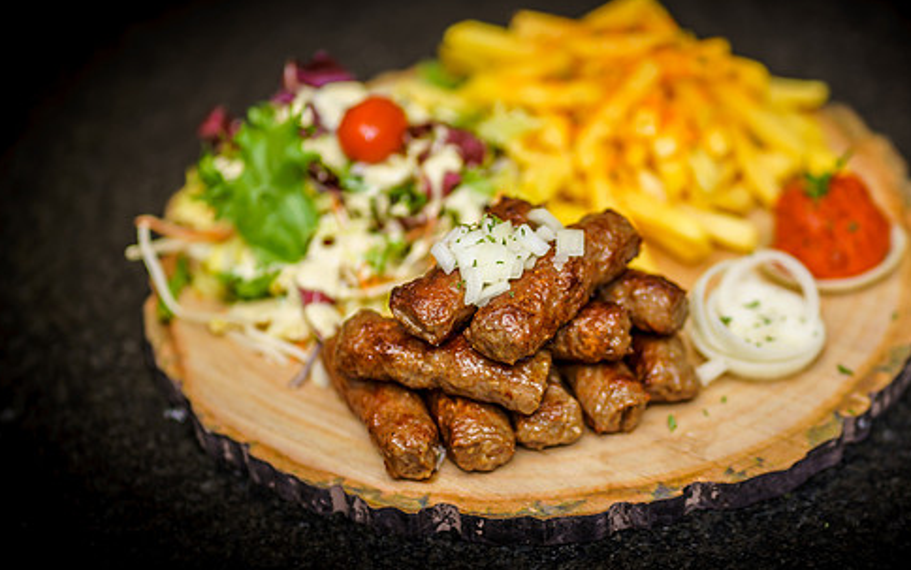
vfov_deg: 11.5
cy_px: 320
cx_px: 535
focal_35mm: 114
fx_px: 2832
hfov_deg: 18.3
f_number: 1.8
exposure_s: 1/125
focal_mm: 85
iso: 100
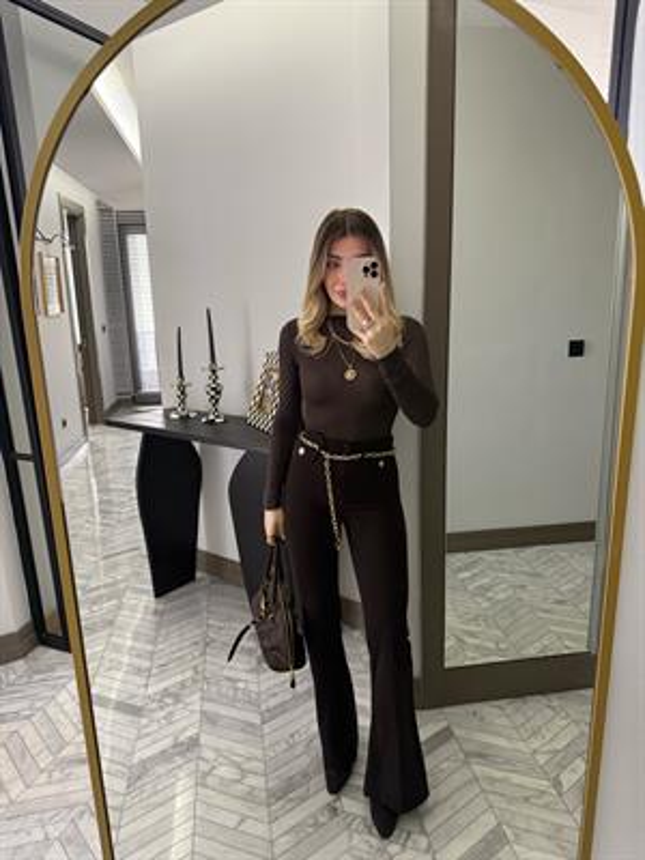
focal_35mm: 24
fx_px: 596
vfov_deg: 71.6
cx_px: 322
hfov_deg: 56.8
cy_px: 430
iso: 320
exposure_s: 1/60
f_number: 1.78
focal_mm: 6.76
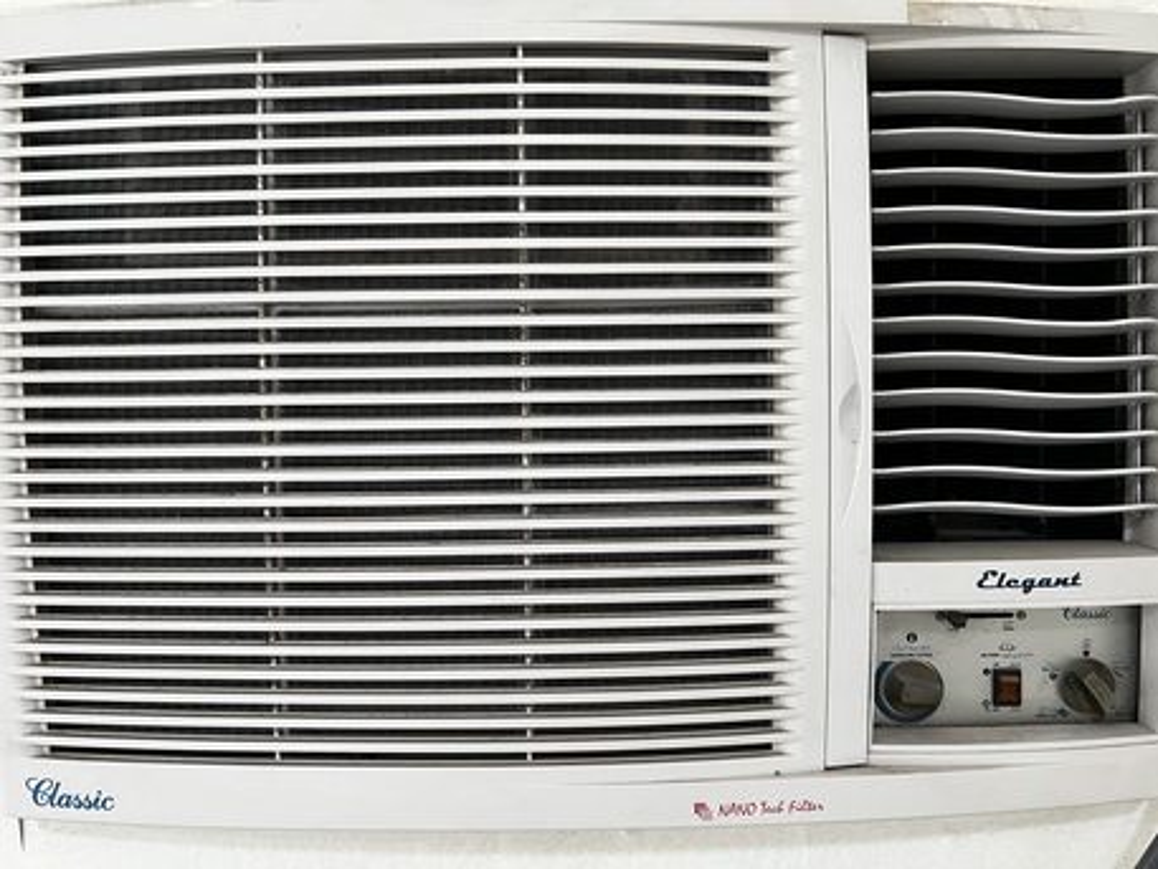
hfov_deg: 67.3
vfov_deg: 53.1
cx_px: 579
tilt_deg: -6.7
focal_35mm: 26
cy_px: 434
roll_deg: +1.6
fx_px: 870
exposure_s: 1/60
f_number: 1.5
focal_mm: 5.7
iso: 125
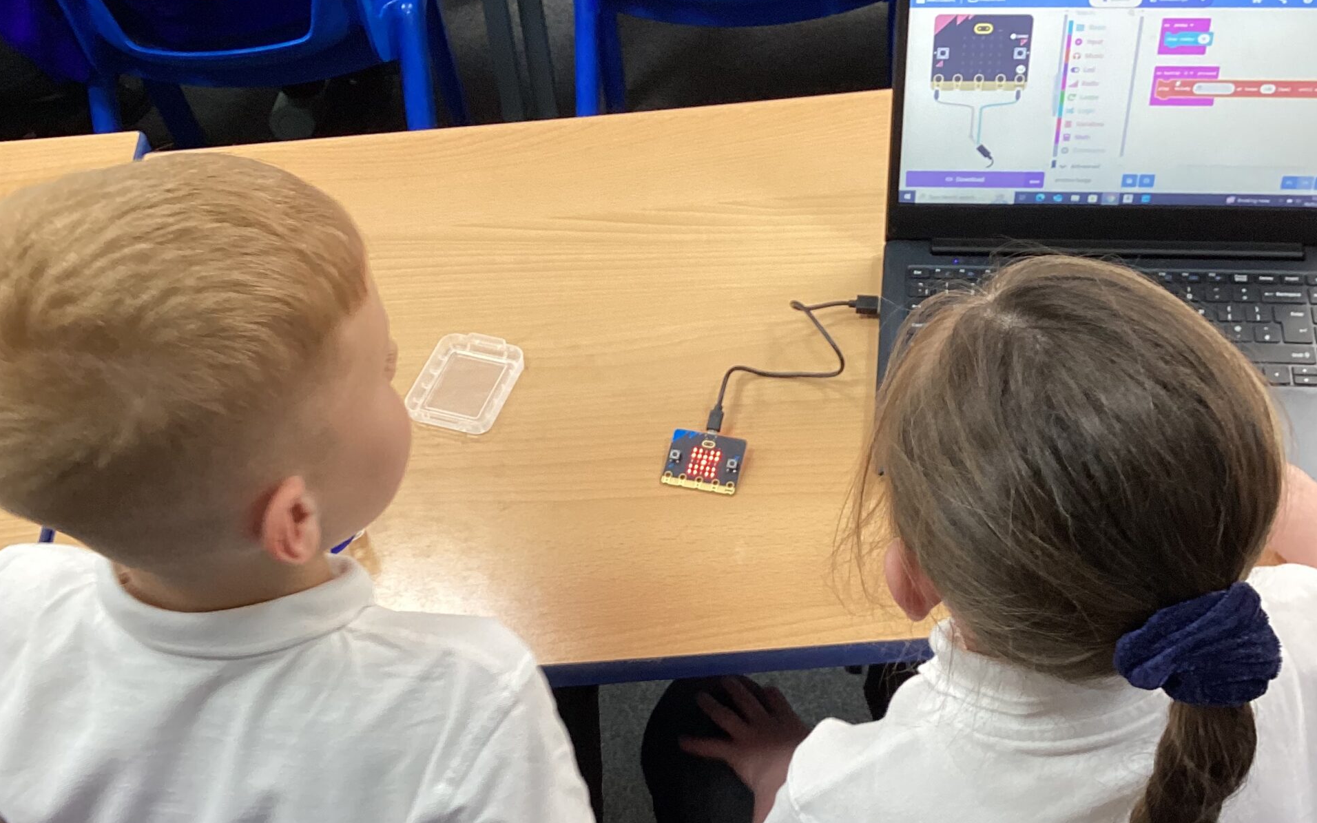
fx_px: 1579
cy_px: 565
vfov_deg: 29.0
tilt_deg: -53.6
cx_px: 658
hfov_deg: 45.3
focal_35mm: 44
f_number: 2.4
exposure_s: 1/50
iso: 80
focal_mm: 3.3
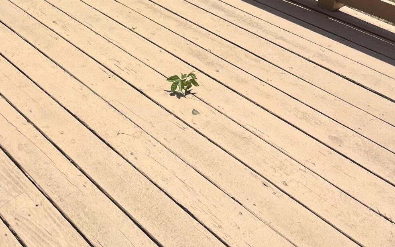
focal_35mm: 56
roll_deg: +0.0
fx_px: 603
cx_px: 108
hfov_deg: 35.6
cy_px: -68
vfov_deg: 21.1
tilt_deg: -21.6
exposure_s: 1/5319
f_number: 1.6
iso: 50
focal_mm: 5.1
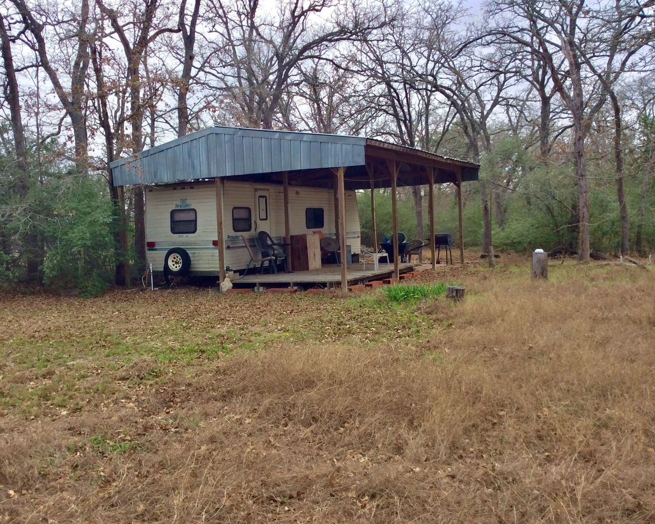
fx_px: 659
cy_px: 260
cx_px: 299
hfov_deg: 52.8
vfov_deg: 43.4
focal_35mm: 34
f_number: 2.4
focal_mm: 3.3
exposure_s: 1/853
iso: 32
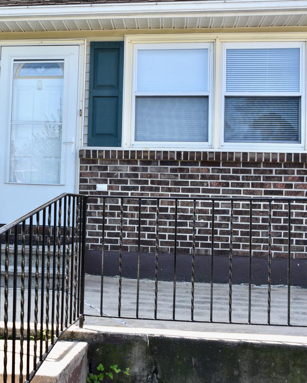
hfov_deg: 26.3
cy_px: 172
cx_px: 37
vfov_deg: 33.6
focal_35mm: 56
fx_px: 636
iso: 400
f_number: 8
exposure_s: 1/250
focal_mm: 32
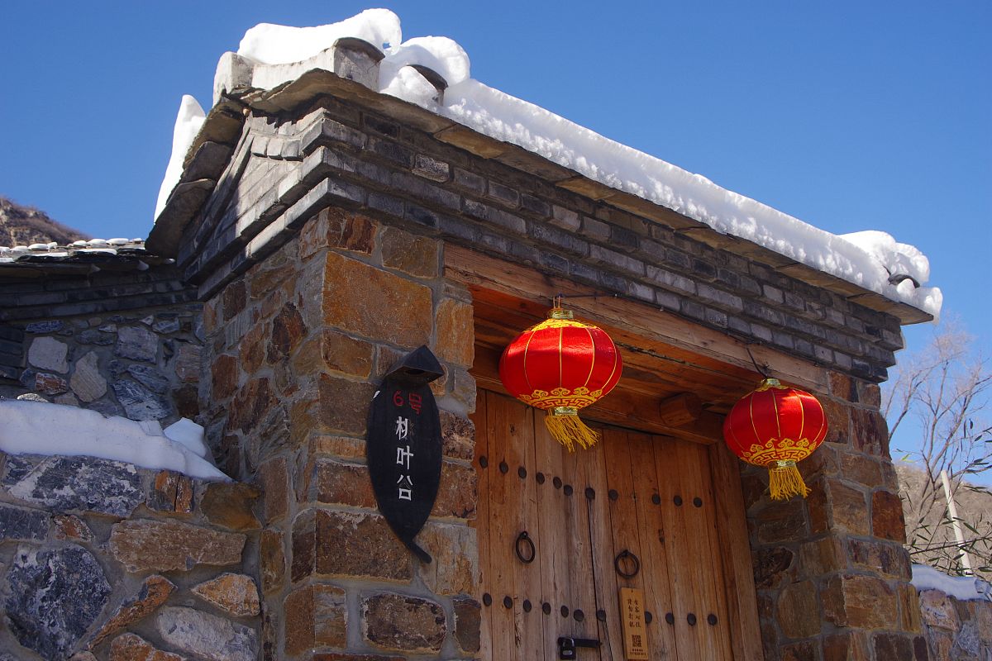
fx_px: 1102
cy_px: 330
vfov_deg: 33.4
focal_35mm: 40
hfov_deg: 48.5
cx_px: 496
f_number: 10
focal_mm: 40
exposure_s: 1/250
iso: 400
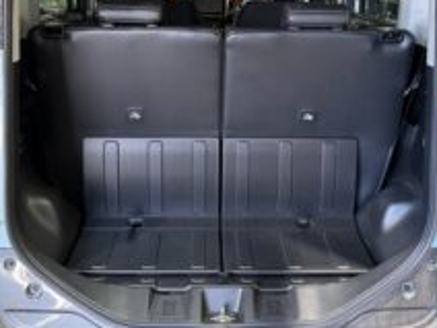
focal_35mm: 43
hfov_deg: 43.8
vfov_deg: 32.9
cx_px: 225
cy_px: 81
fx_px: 543
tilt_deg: -12.1
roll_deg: -0.2
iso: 250
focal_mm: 5.96
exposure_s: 1/50
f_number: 1.6
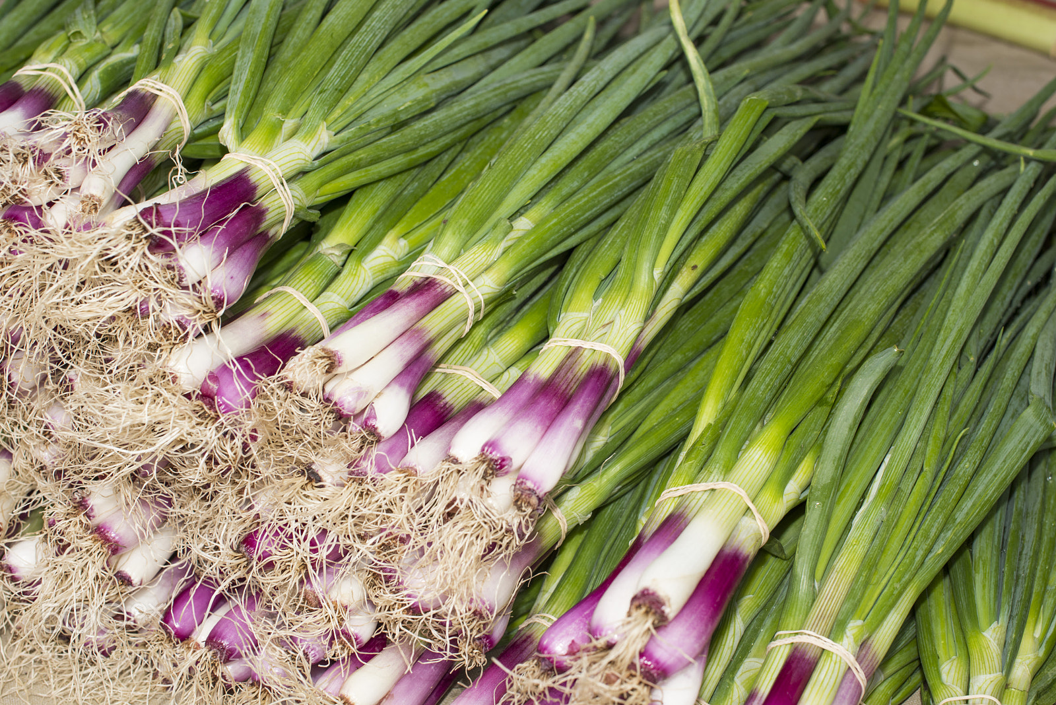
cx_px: 528
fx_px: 1467
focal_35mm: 50
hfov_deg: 39.6
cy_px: 352
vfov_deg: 27.0
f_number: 8
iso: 200
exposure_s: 1/100
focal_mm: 50
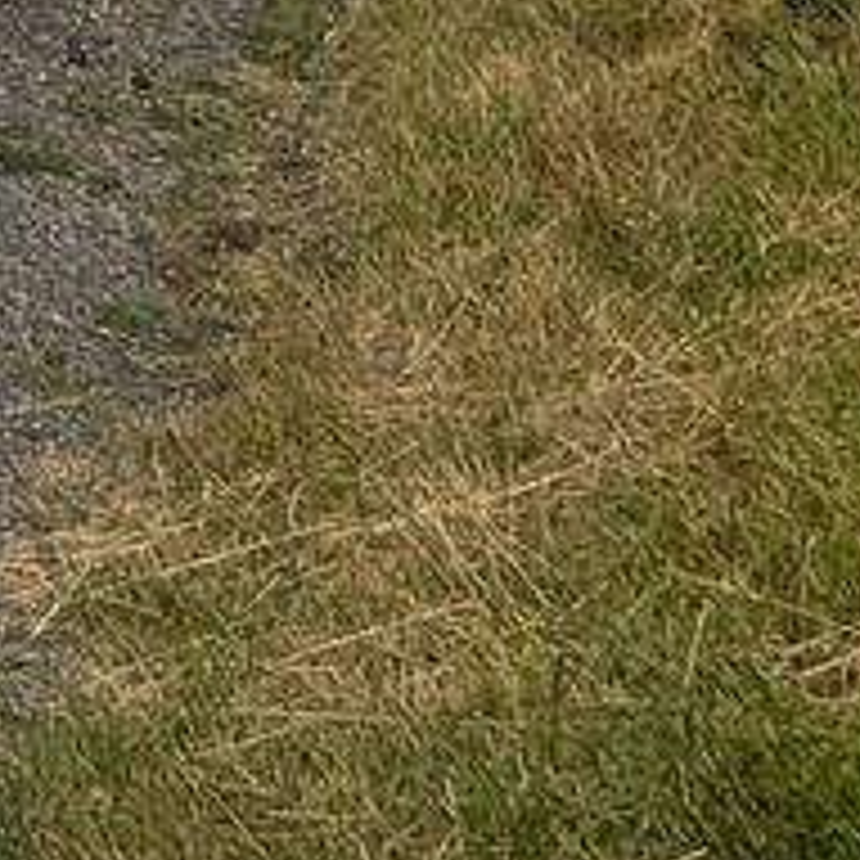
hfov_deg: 15.5
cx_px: -1112
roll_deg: -1.2
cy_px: -898
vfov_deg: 17.0
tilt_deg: +5.6
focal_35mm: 72
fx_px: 2024
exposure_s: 1/1277
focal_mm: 2.22
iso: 40
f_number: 2.2
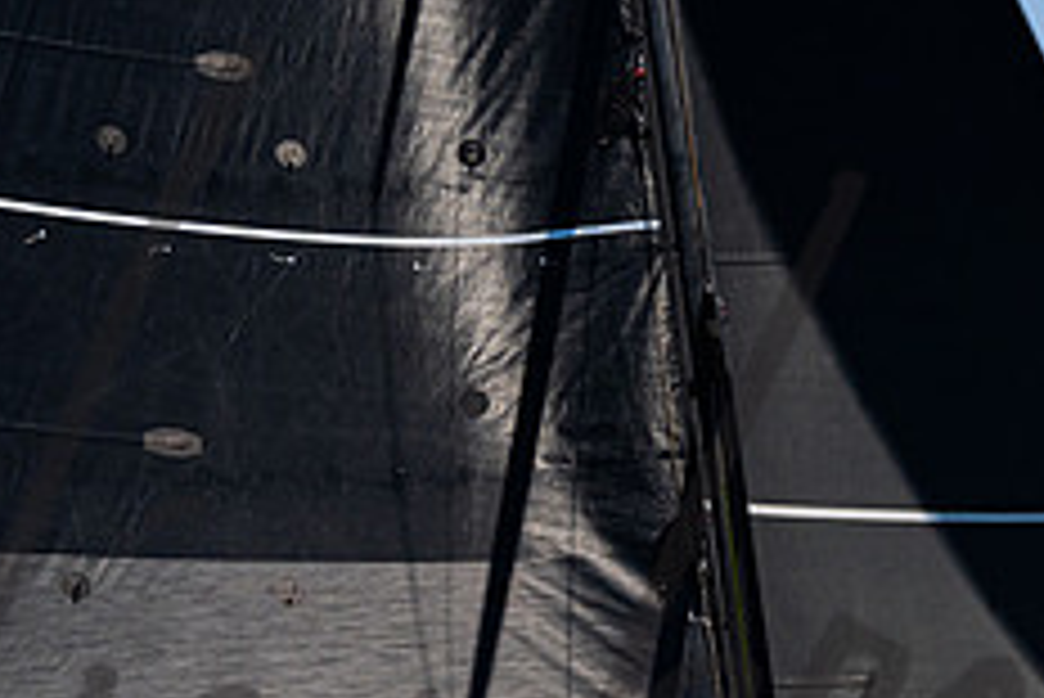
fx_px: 5774
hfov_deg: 10.2
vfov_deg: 6.9
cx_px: 1068
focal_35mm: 199
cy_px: 772
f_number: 8
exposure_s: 1/2500
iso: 500
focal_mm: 70
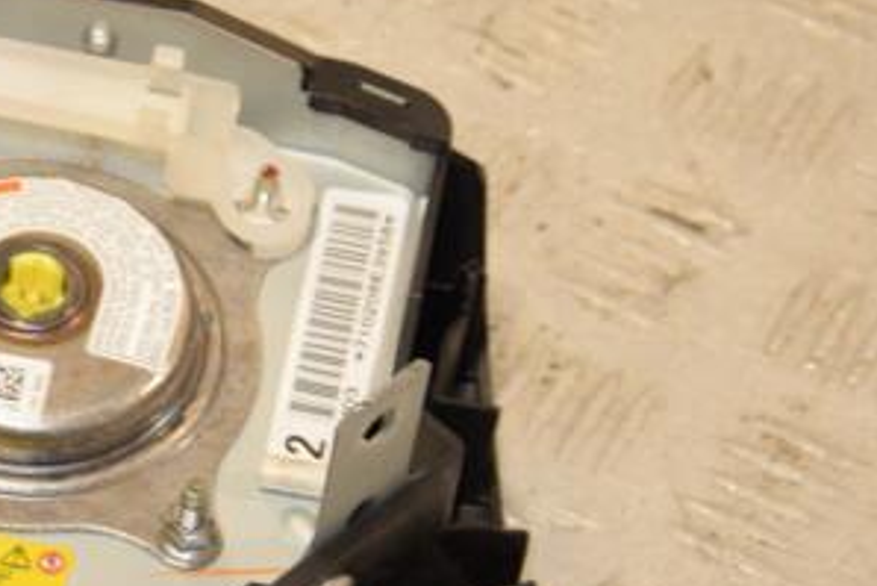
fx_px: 3826
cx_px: -3
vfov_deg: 8.7
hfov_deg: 12.9
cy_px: 509
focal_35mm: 157
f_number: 8
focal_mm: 52
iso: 800
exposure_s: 1/200
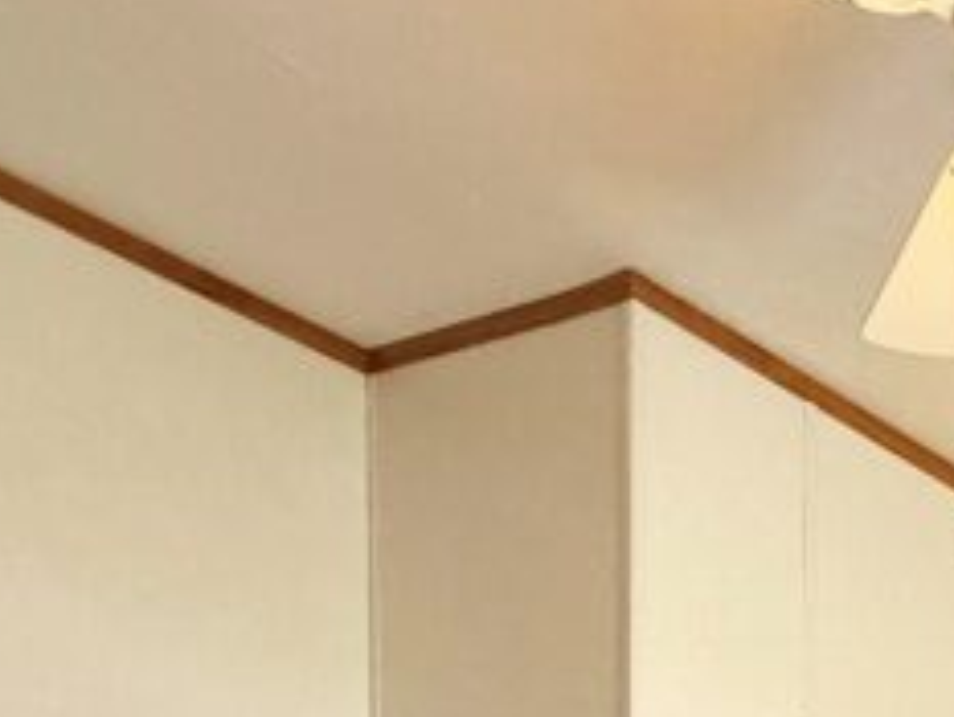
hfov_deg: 24.3
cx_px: 1398
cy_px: 1454
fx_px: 1765
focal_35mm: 64
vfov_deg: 16.8
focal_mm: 2.22
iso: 320
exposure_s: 1/120
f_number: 2.2
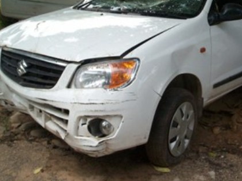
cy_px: 44
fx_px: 384
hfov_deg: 34.5
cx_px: 166
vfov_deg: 26.2
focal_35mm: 55
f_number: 4.5
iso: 100
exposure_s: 1/160
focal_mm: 5.9
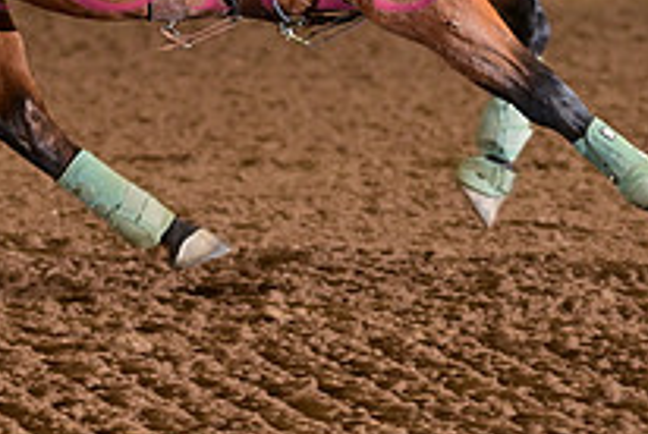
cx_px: 16
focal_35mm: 343
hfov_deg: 6.0
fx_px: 6183
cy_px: -146
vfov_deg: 4.0
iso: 1000
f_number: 3.2
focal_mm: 122
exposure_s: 1/200
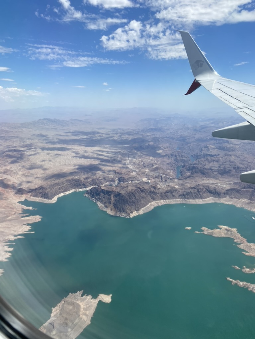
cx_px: 128
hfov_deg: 53.1
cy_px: 170
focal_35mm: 26
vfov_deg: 67.3
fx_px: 255
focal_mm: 4.25
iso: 32
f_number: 1.8
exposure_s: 1/2513
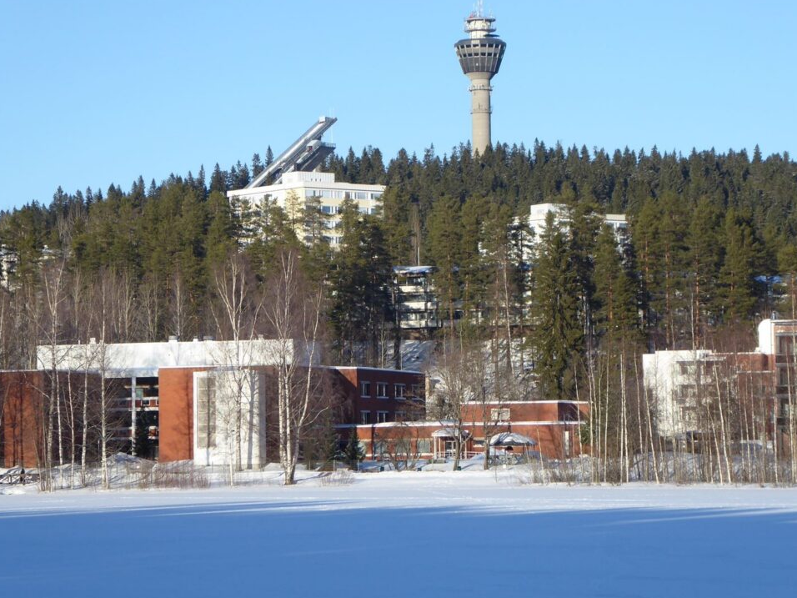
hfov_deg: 14.5
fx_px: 3131
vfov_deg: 10.9
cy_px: 297
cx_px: 419
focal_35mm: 136
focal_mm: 20.6
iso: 80
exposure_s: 1/320
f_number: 5.1
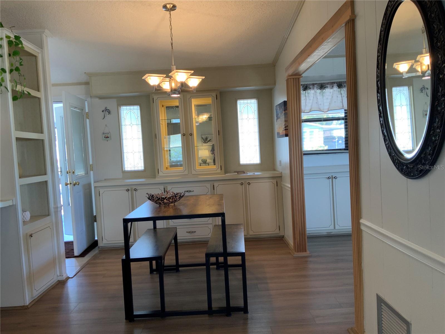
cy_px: 167
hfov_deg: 61.7
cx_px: 222
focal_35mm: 29
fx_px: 373
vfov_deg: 48.2
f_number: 1.8
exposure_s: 1/60
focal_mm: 3
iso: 50
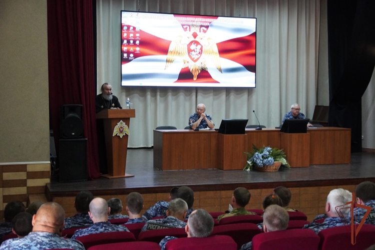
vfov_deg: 25.8
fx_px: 547
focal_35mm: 52
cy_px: 125
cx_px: 188
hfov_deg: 37.8
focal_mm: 35
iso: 6400
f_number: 4.5
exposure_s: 1/125
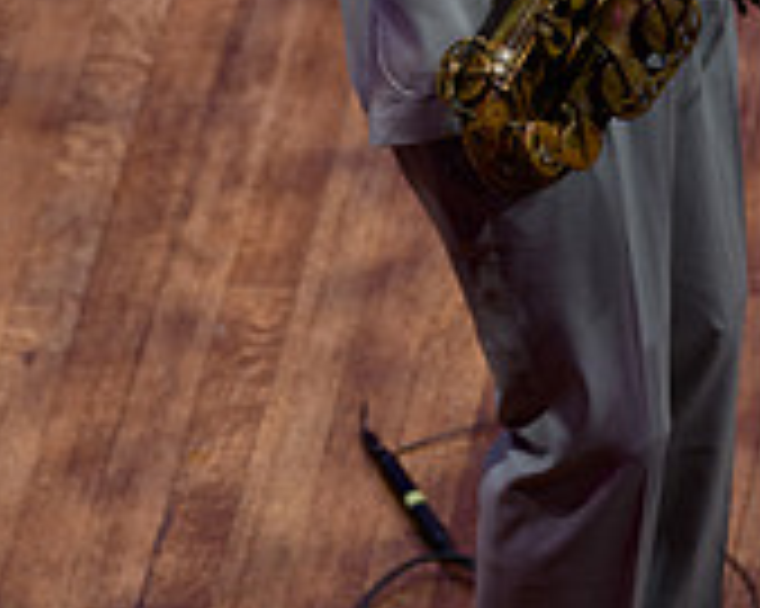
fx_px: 11263
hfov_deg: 3.9
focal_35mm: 501
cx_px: 612
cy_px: -248
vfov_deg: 3.1
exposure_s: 1/250
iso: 800
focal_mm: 200
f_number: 5
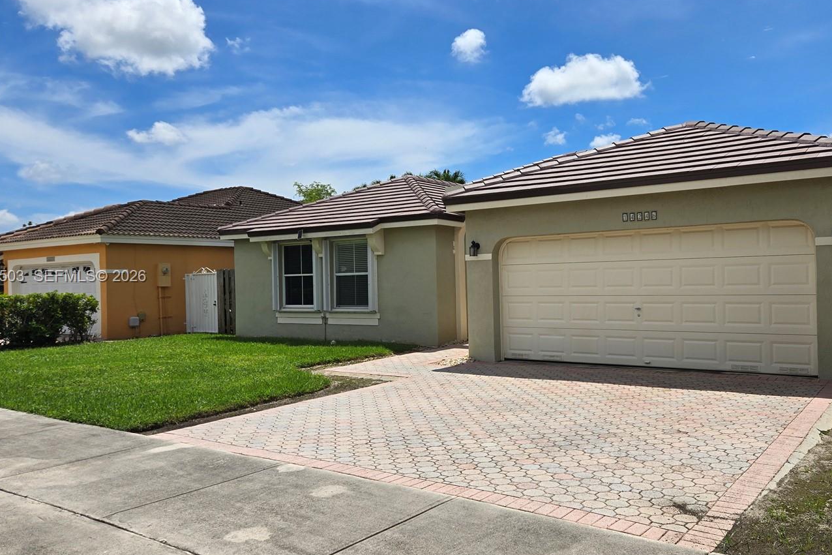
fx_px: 693
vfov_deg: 43.6
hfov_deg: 61.7
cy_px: 277
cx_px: 465
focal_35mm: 30
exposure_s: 1/3727
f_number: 1.8
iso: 25
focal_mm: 5.4
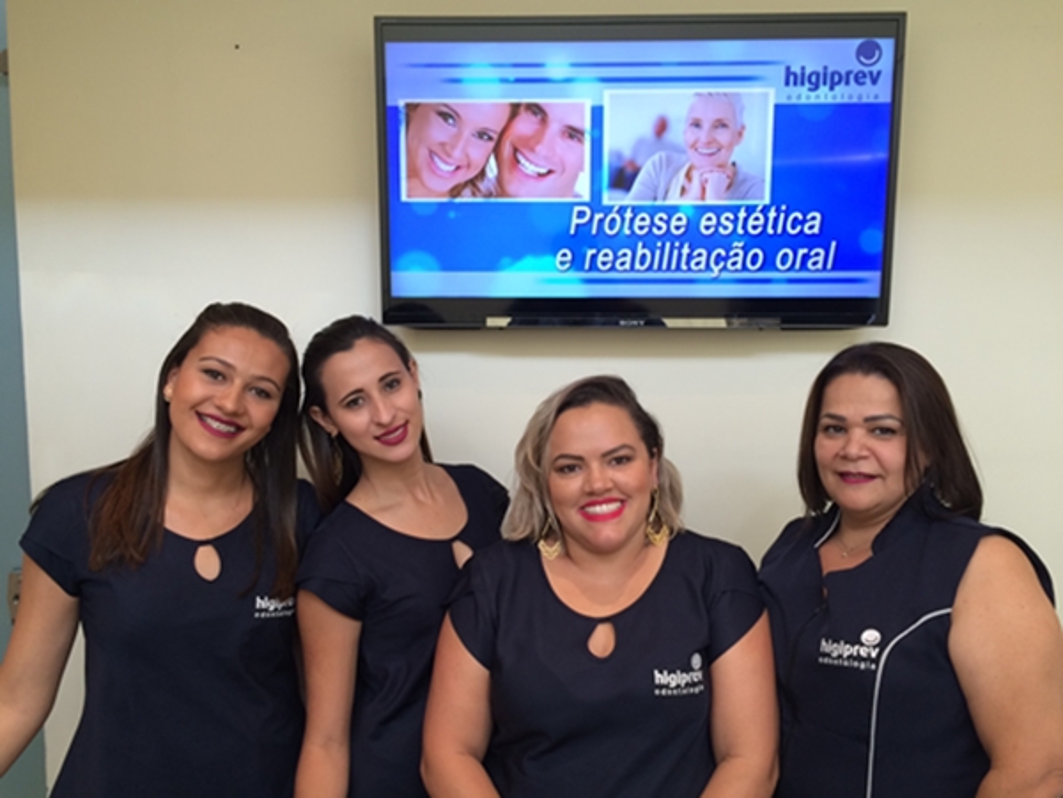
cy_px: 399
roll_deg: +0.9
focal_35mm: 29
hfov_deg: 61.7
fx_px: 891
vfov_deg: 48.2
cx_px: 532
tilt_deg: -6.5
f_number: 2.2
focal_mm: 4.15
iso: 64
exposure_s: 1/30
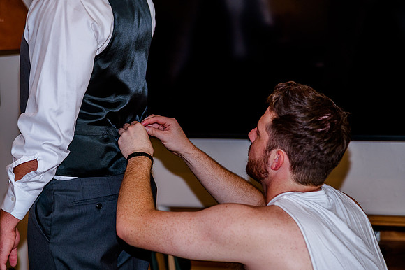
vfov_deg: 11.4
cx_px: 202
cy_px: 135
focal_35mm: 120
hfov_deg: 17.1
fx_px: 1349
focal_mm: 120
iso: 1250
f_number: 4
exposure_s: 1/200
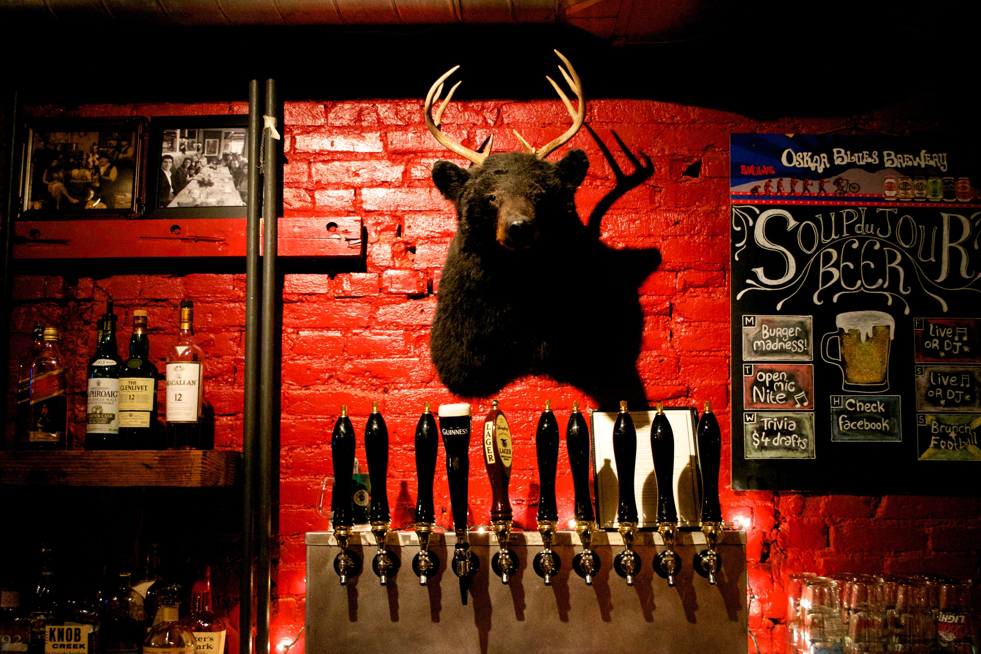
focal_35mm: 45
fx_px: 1226
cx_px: 490
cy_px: 327
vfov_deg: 29.9
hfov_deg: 43.6
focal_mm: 30
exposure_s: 1/15
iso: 3200
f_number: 4.5
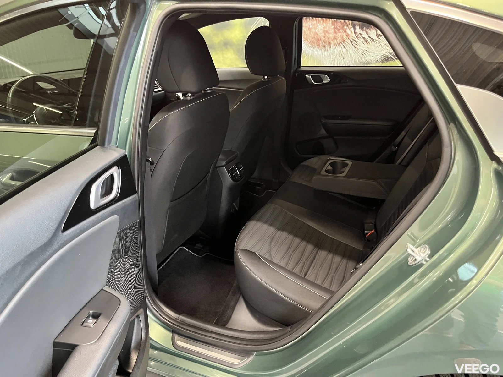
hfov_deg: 67.3
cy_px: 188
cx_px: 252
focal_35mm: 26
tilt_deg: -24.1
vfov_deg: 53.1
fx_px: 378
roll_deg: +1.5
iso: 640
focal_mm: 5.1
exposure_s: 1/39
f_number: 1.6
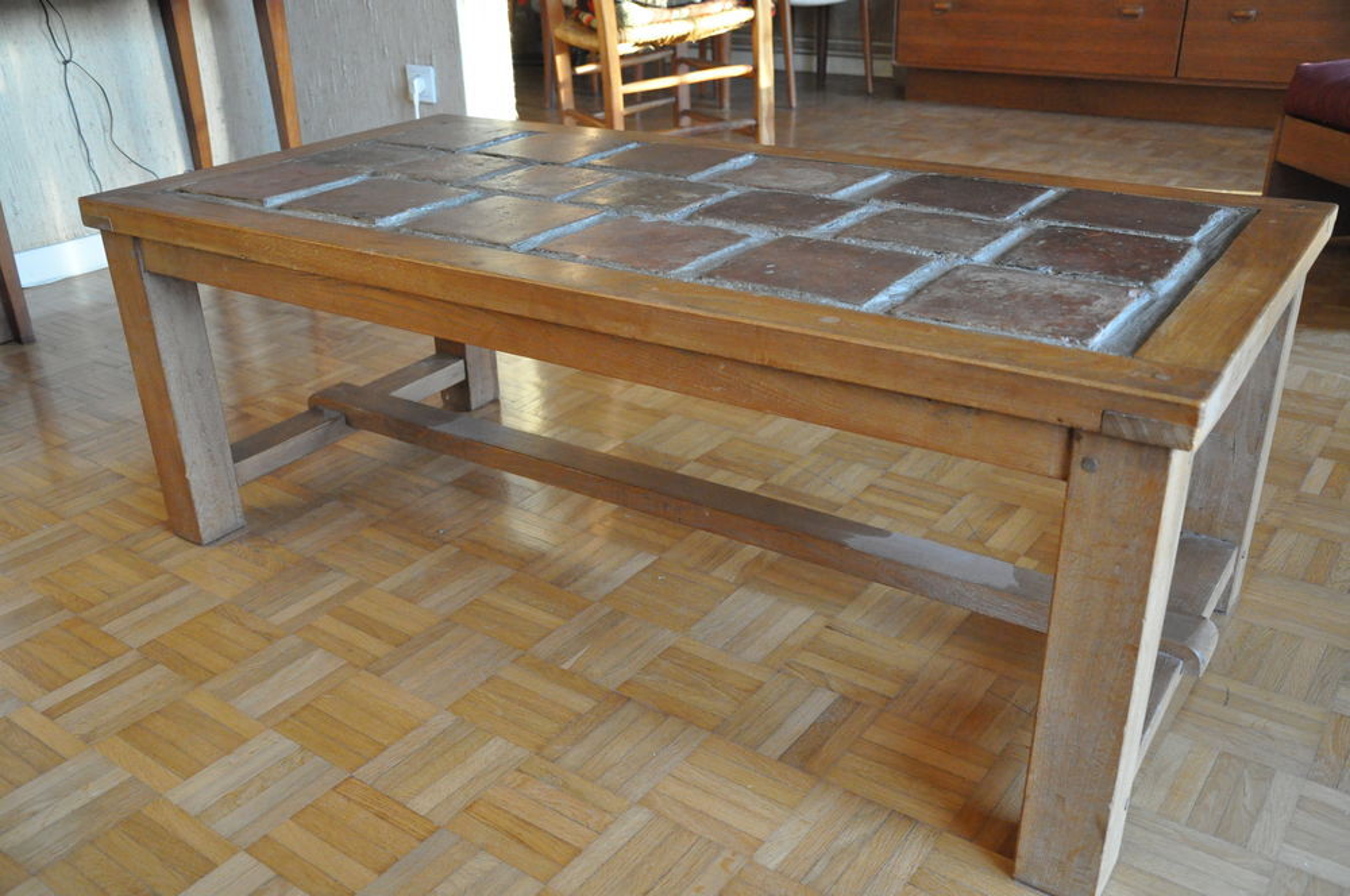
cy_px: 448
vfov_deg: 39.9
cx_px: 675
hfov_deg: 57.3
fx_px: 1236
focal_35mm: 33
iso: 3200
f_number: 5
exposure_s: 1/100
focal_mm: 22
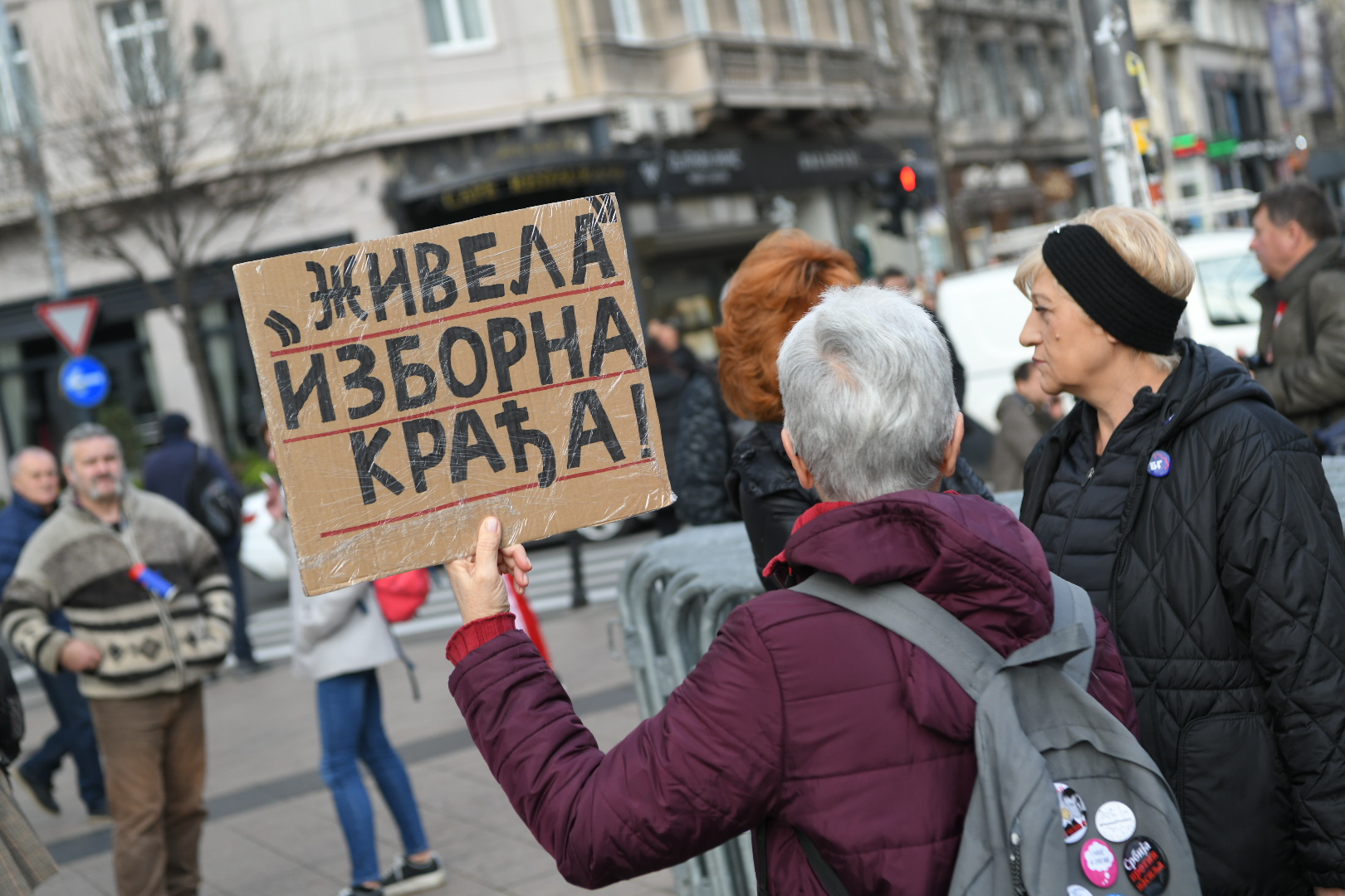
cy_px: 448
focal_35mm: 60
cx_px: 672
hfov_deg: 33.4
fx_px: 2241
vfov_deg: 22.6
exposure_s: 1/1000
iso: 500
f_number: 4
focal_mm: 60
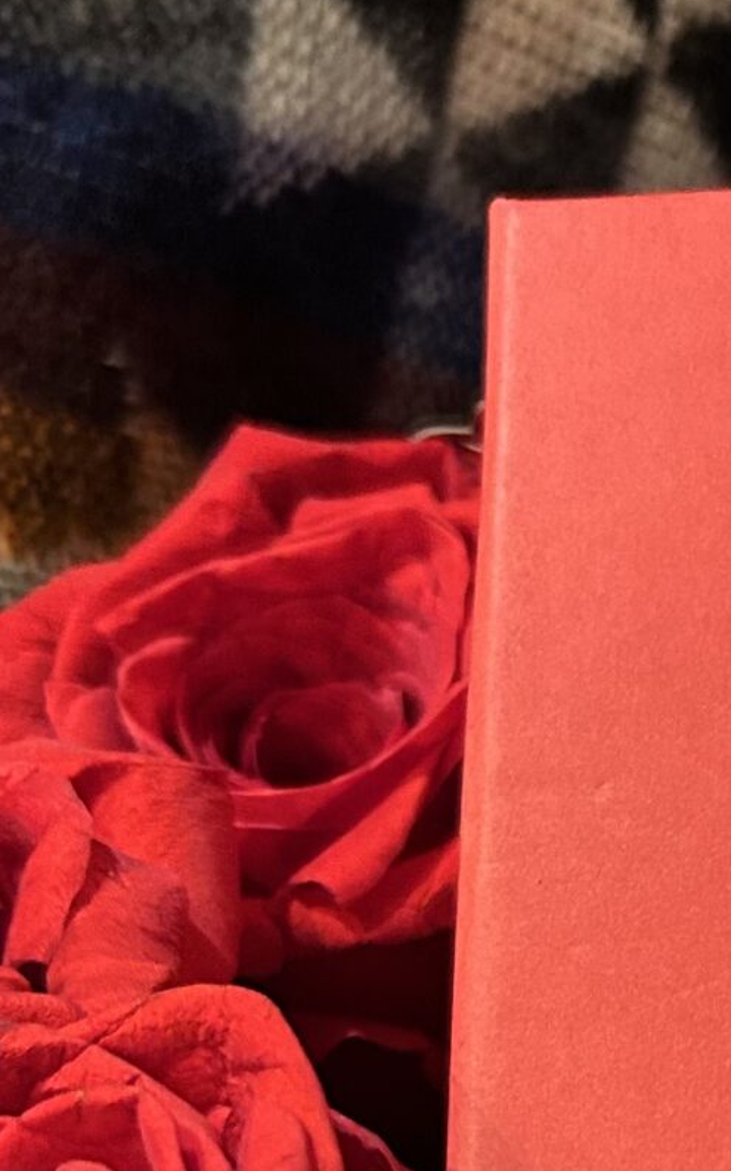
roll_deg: -3.5
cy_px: 1611
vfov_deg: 20.8
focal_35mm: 89
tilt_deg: -44.4
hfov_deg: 13.8
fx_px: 2839
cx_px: 1099
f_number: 1.5
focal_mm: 5.7
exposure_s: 1/30
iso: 640
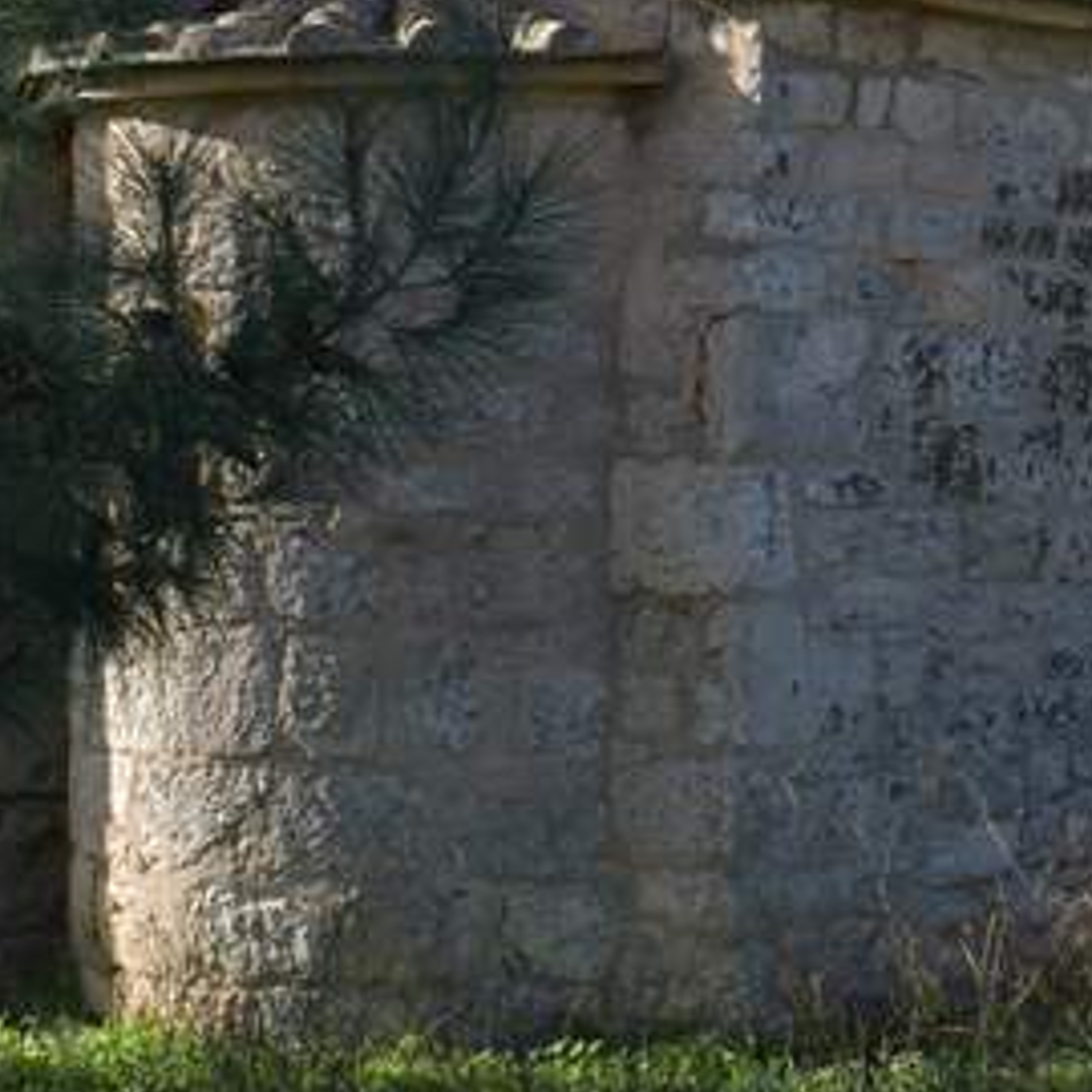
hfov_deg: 16.4
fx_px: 3640
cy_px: -32
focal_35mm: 102
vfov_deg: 16.7
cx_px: 1276
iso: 140
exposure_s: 1/250
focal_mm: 18
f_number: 8
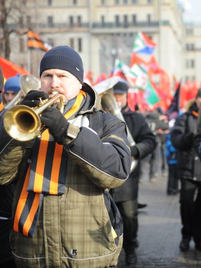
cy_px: 134
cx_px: 165
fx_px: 565
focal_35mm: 73
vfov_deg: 26.7
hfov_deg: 19.9
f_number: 2.8
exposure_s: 1/2000
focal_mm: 50
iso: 400
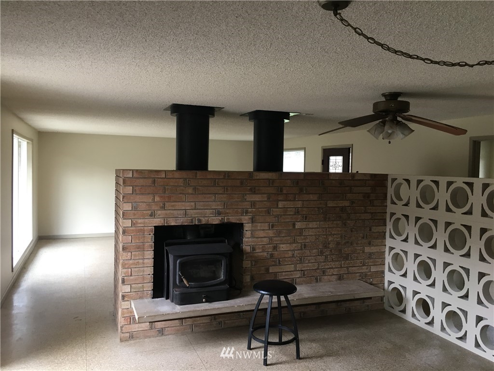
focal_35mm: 29
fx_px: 414
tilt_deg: -3.3
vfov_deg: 48.2
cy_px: 186
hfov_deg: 61.7
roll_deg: -1.5
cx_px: 247
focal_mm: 4.15
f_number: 2.2
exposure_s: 1/30
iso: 80
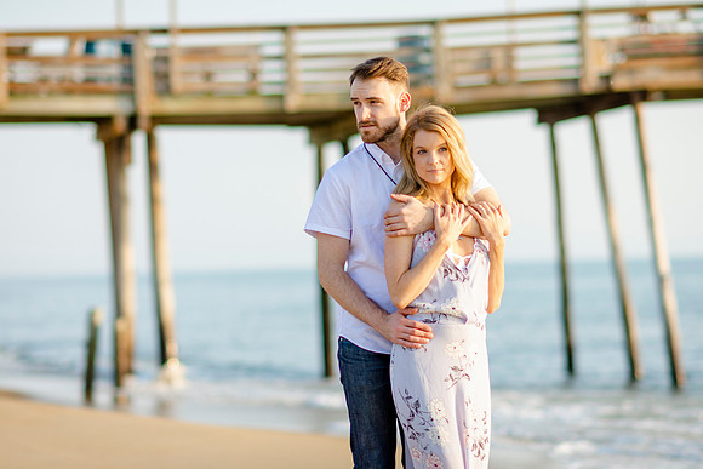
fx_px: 2514
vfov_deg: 10.7
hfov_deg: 15.9
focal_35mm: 129
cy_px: 234
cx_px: 351
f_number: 1.8
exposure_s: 1/1250
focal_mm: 85
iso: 160
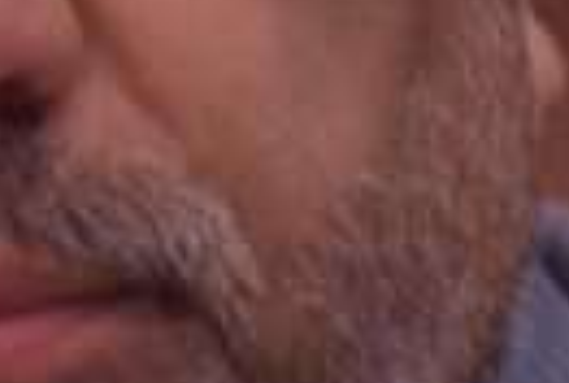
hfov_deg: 0.9
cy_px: -87
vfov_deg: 0.6
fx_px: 38099
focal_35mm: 2405
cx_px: 143
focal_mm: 270
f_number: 8
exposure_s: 1/25
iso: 400
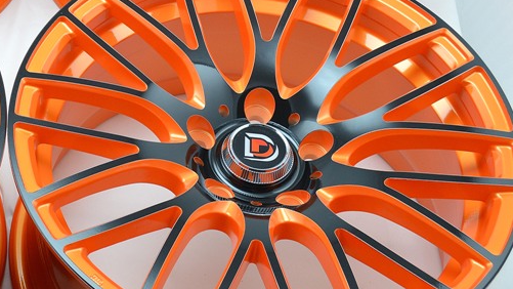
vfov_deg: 12.9
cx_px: 13
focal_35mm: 93
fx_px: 1266
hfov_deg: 22.1
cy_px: 39
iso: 400
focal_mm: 29
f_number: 6.3
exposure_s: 1/60
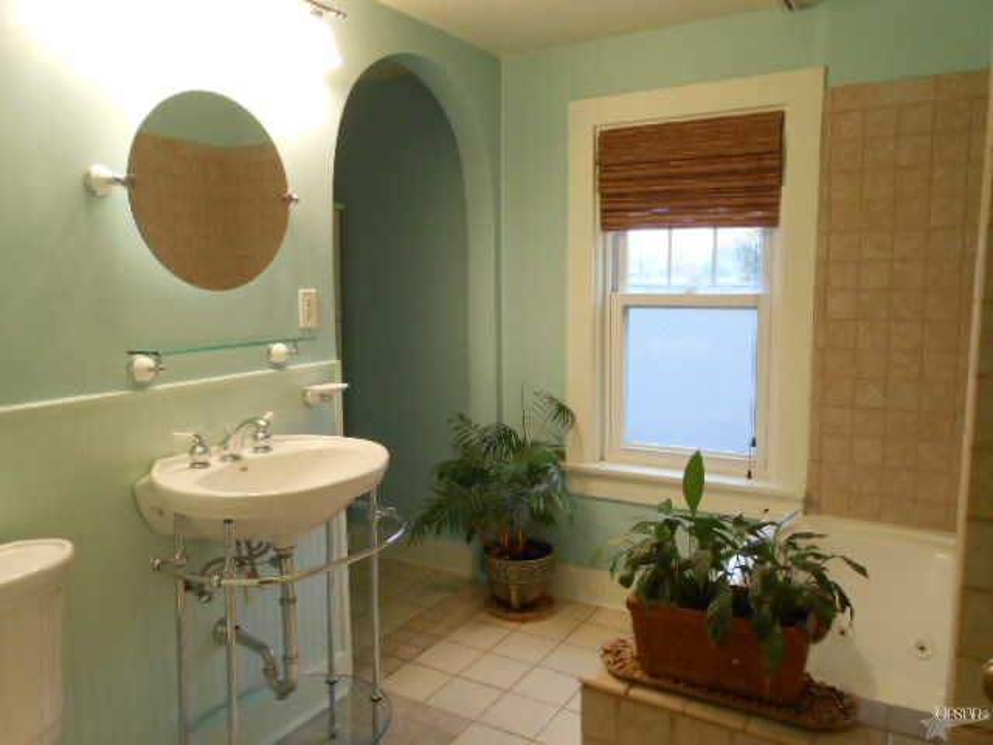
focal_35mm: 26
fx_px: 746
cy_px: 372
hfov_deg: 67.3
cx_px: 496
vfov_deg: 53.1
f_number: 3.5
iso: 250
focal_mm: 4.6
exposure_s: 1/30
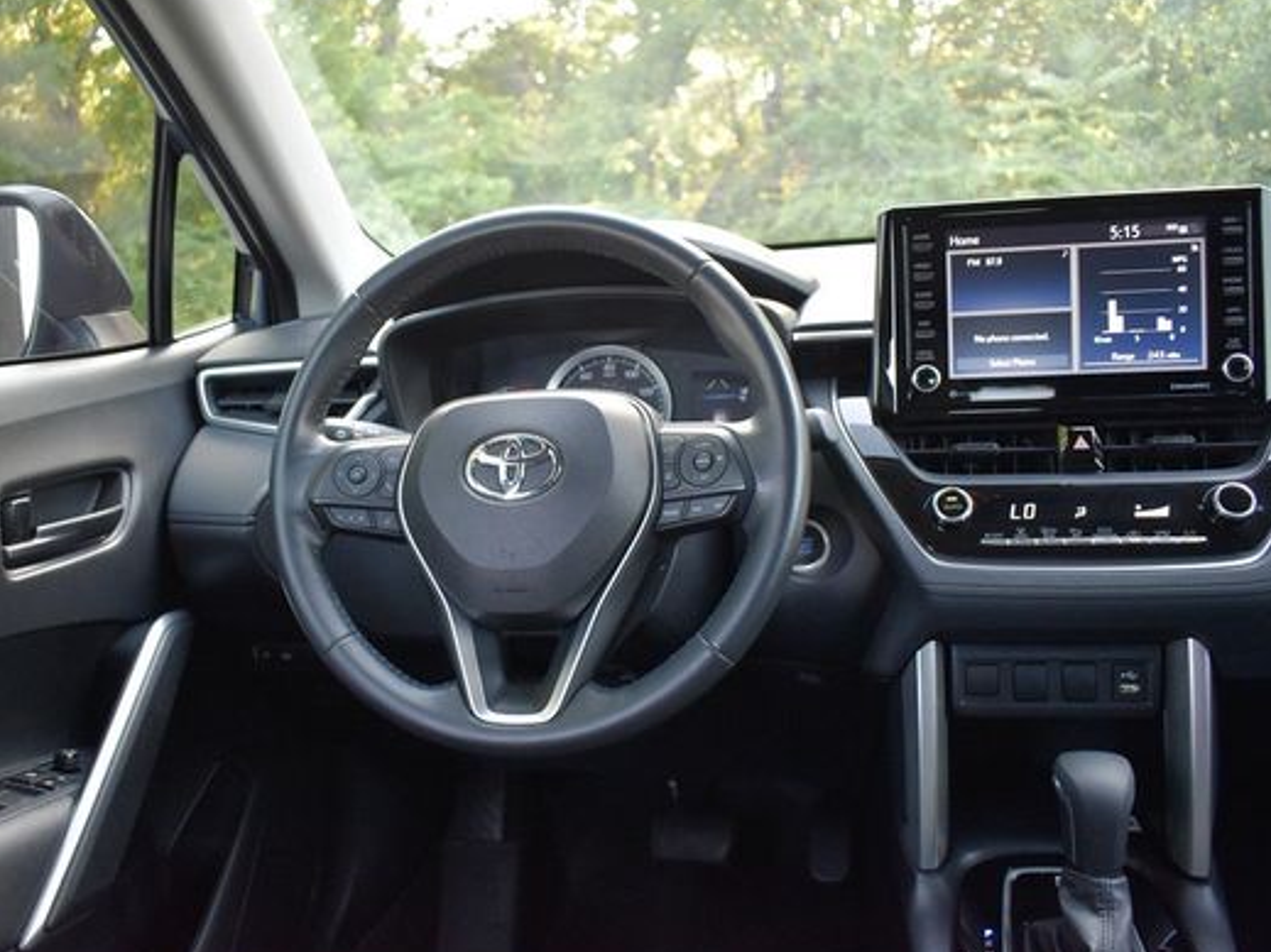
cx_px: 546
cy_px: 488
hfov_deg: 56.6
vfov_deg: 44.1
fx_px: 1175
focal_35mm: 32
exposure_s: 1/125
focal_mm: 18
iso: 1000
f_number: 3.5
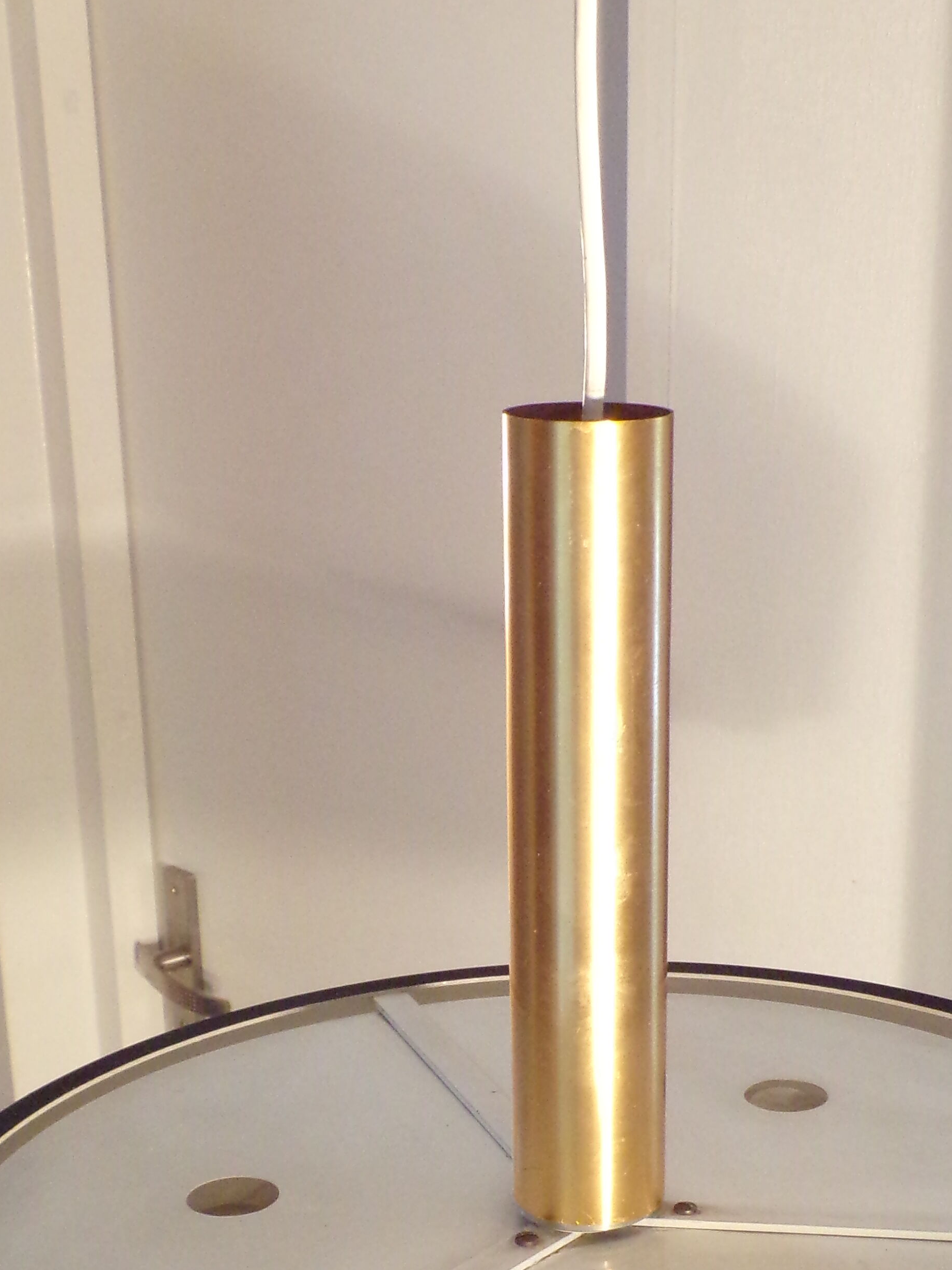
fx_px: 2201
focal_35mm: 60
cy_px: 986
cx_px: 608
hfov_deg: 24.3
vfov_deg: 31.5
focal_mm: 5.8
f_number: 3.2
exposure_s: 1/17
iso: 541
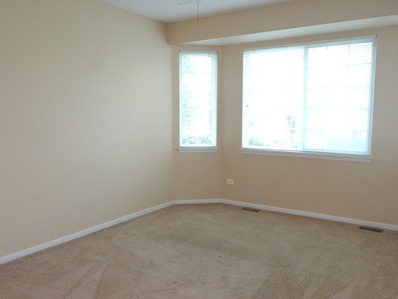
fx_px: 345
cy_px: 160
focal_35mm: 30
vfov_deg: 46.8
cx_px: 203
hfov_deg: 59.9
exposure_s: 1/30
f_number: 3
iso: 200
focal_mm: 4
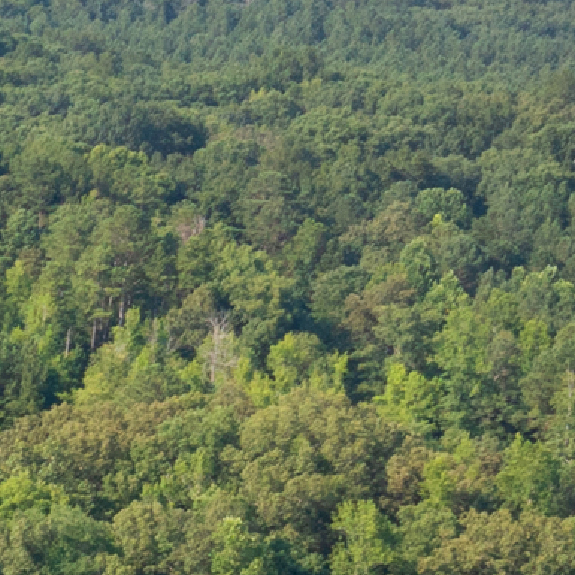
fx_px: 3571
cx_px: -732
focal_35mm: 190
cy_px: 1079
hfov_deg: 8.5
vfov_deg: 8.8
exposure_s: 1/100
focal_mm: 10.26
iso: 100
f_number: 7.1
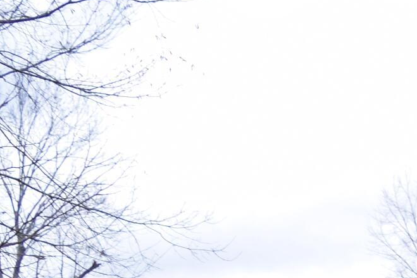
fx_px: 1424
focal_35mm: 123
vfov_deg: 10.1
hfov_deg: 15.2
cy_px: 595
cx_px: 655
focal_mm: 18
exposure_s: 1/200
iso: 100
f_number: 3.5
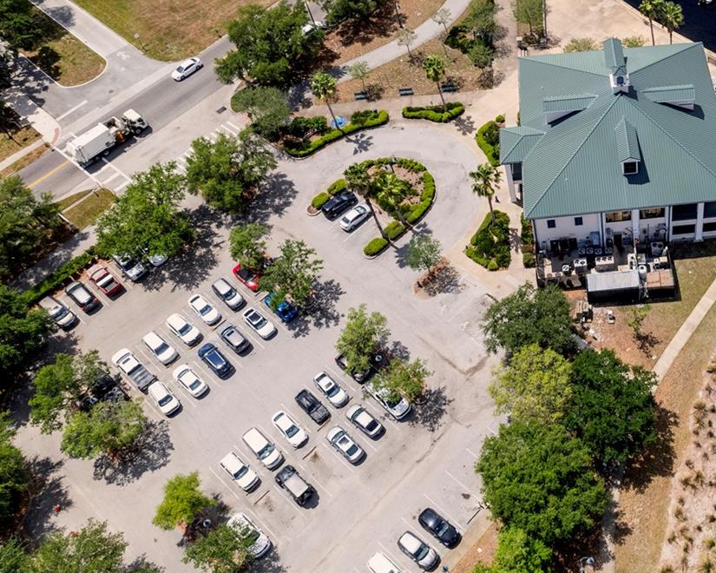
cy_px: 139
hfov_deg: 42.0
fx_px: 848
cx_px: 646
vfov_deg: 36.4
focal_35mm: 40
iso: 100
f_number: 2.8
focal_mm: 8.38
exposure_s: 1/80
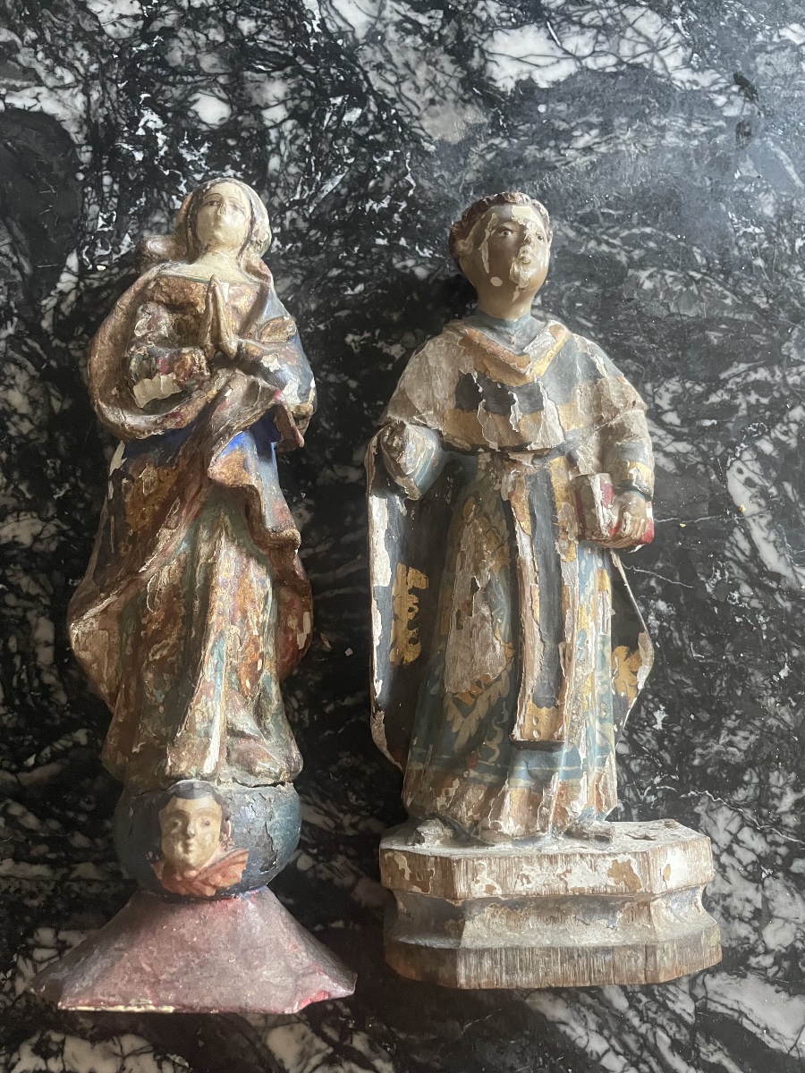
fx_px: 806
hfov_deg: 53.1
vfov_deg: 67.3
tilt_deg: -81.4
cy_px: 536
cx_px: 402
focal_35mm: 26
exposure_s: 1/54
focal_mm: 4.2
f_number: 1.6
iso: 500
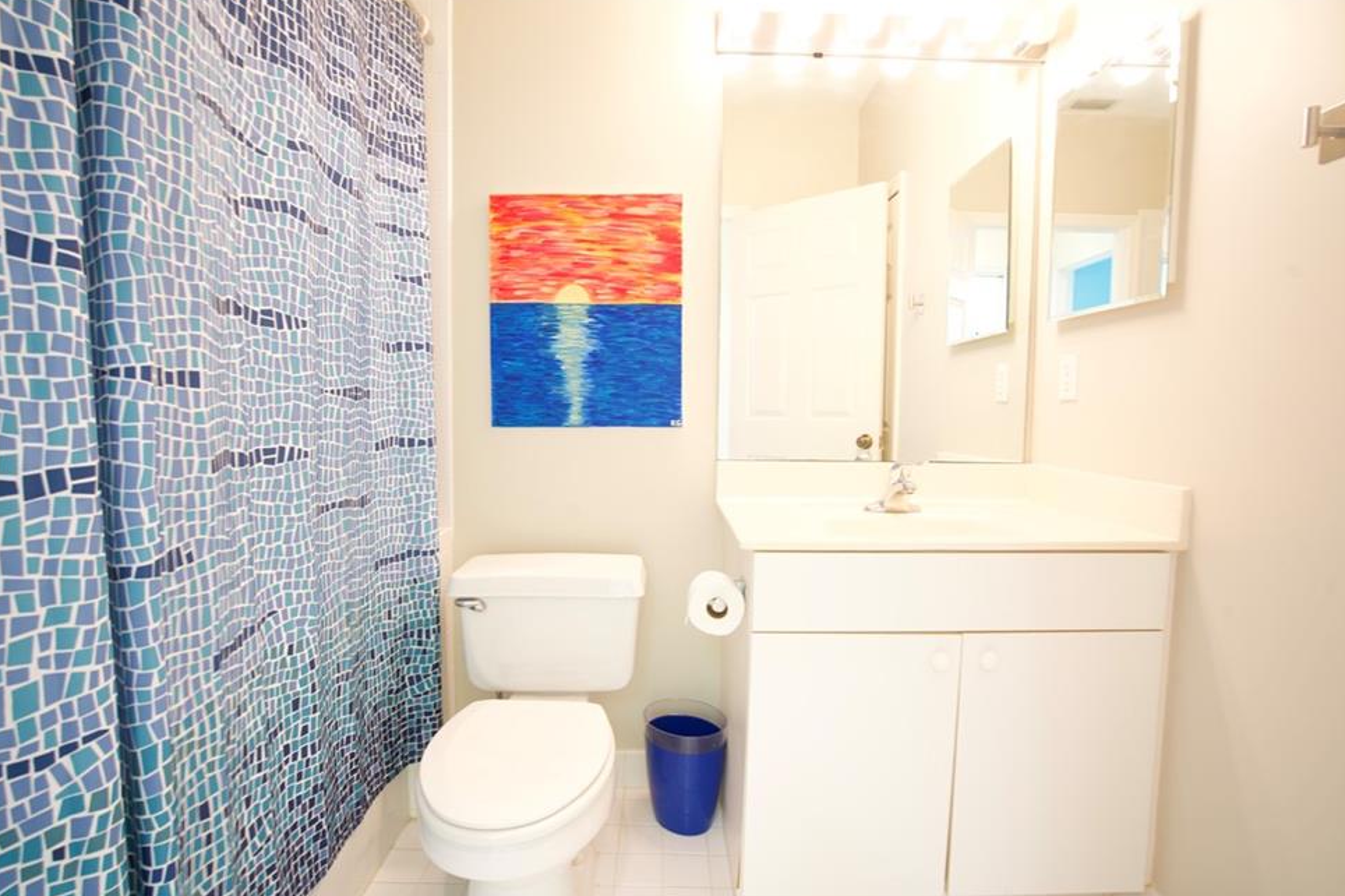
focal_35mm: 17
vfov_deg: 70.4
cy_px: 456
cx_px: 678
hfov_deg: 93.3
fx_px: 635
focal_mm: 16
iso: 100
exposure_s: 2.5
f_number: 8
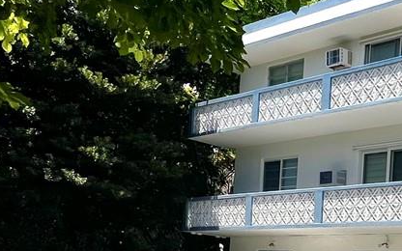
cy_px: 306
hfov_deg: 28.4
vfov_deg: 22.4
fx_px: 581
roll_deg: -3.7
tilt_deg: -0.3
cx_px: 567
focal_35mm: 53
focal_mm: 1.57
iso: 32
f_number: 1.8
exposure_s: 1/1553
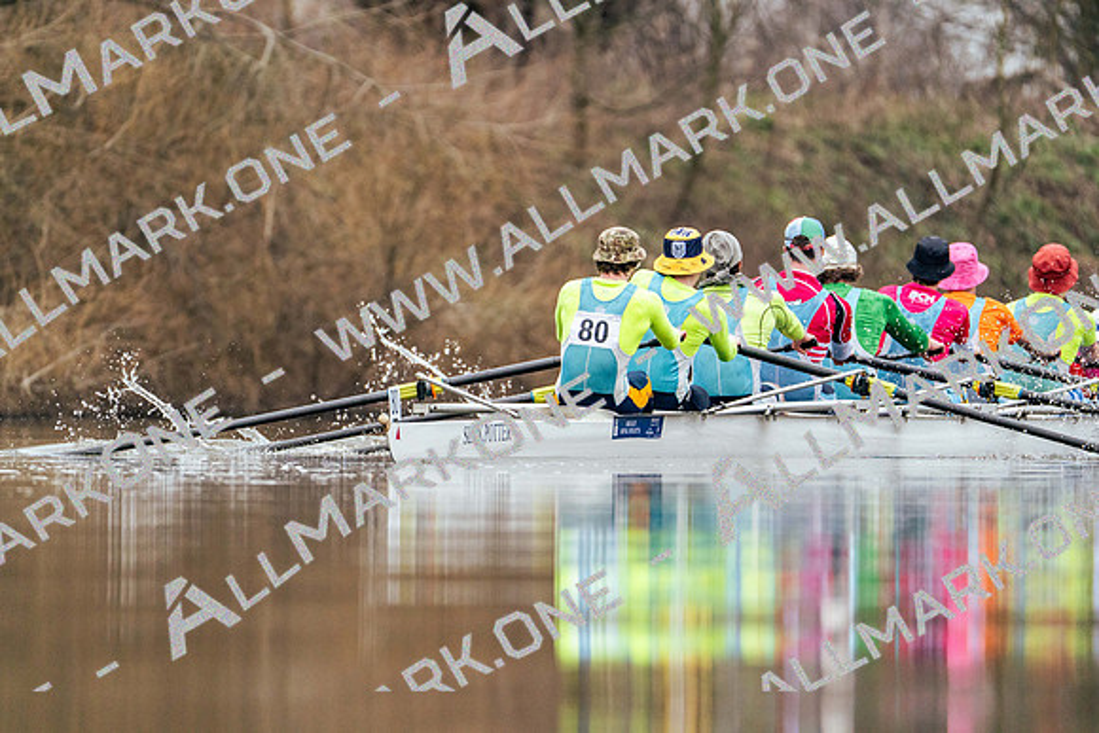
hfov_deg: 3.4
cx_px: 550
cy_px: 366
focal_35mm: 600
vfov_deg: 2.3
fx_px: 18320
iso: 4000
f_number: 6.3
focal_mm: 600
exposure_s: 1/2000
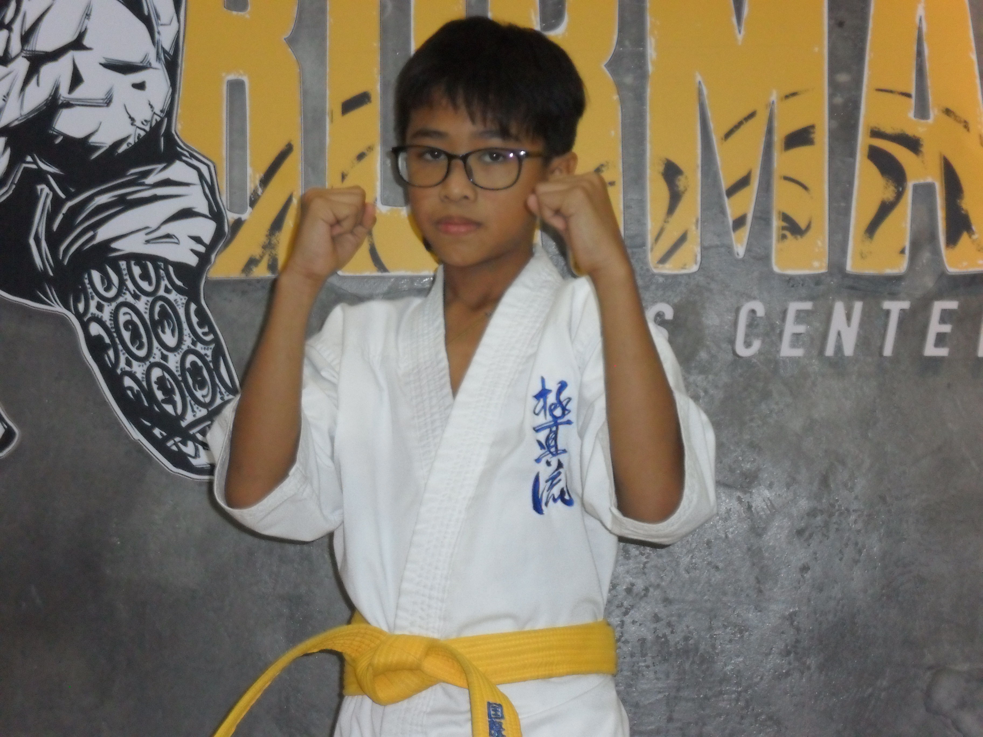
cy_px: 368
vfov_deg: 17.2
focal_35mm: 86
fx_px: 2442
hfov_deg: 22.8
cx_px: 492
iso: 400
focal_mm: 15.4
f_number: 4.3
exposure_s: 1/60
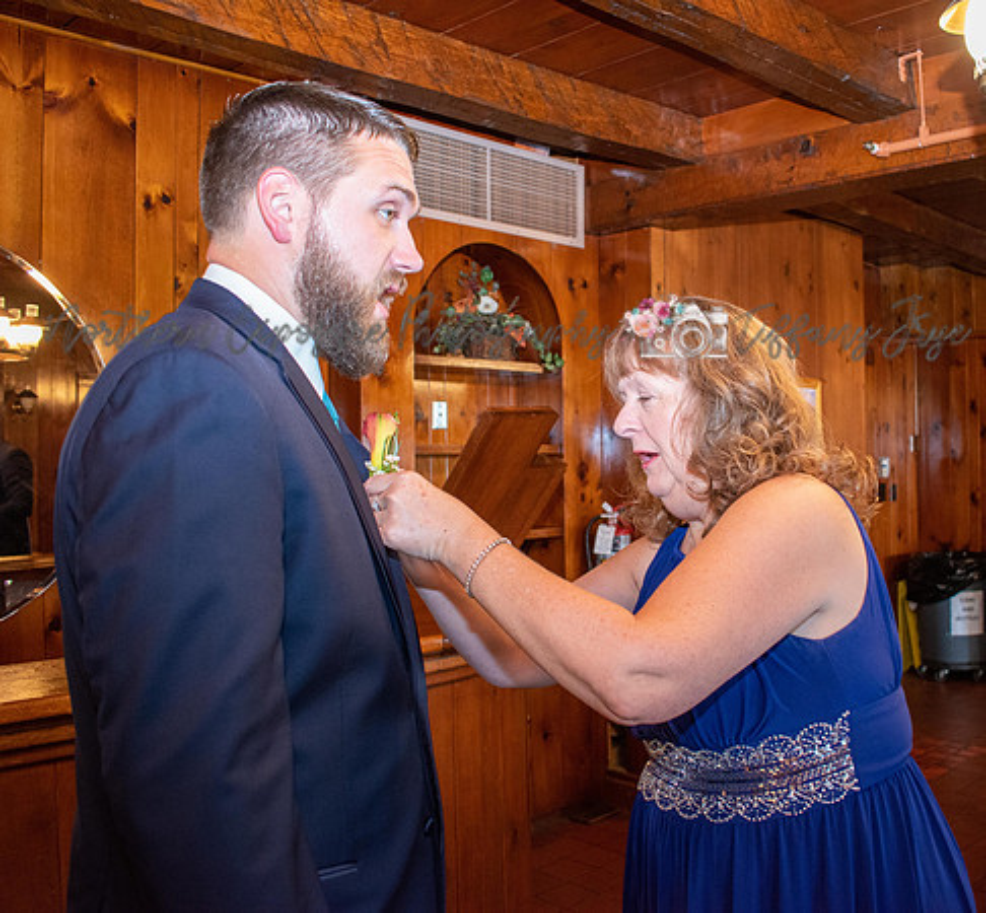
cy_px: 456
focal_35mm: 33
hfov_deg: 50.8
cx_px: 609
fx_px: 1027
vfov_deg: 47.9
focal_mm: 18
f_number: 3.5
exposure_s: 1/60
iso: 1250
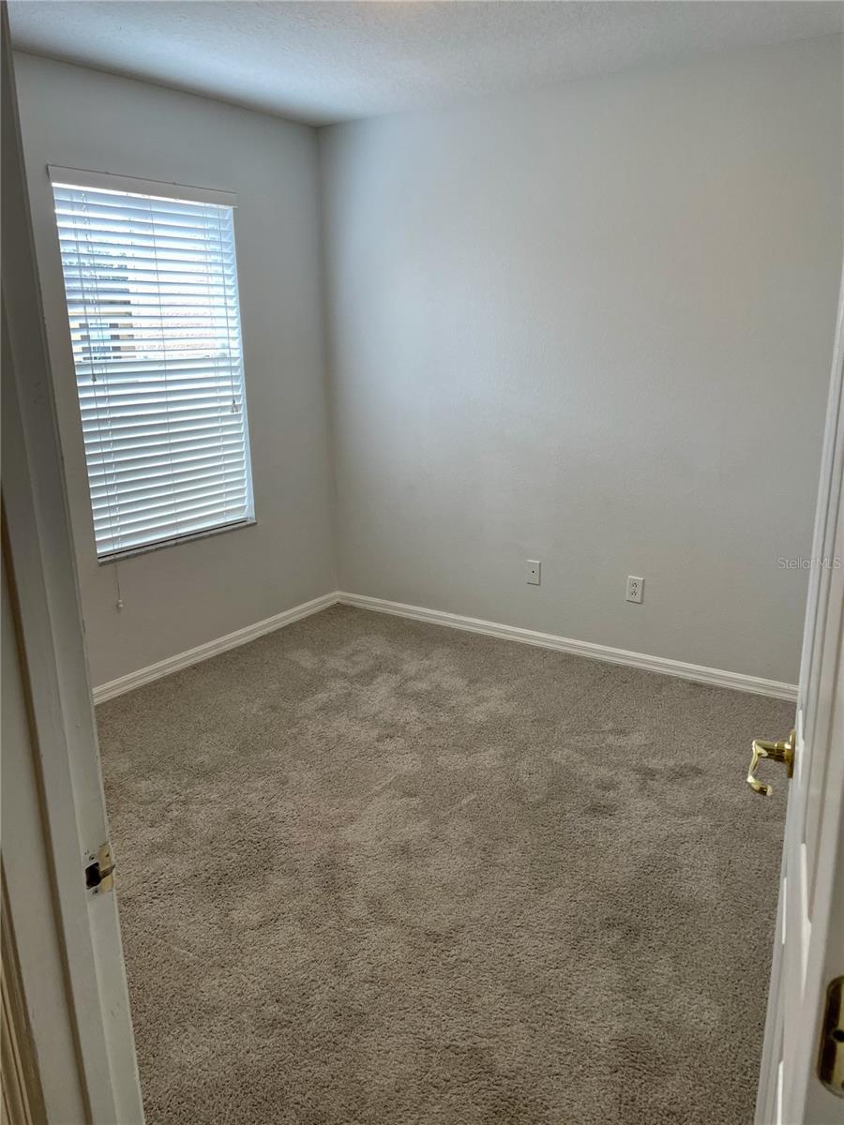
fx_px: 845
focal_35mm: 26
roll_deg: +0.2
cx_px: 422
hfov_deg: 53.1
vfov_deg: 67.3
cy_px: 562
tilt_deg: -14.2
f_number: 1.6
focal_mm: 4.2
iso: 80
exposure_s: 1/120
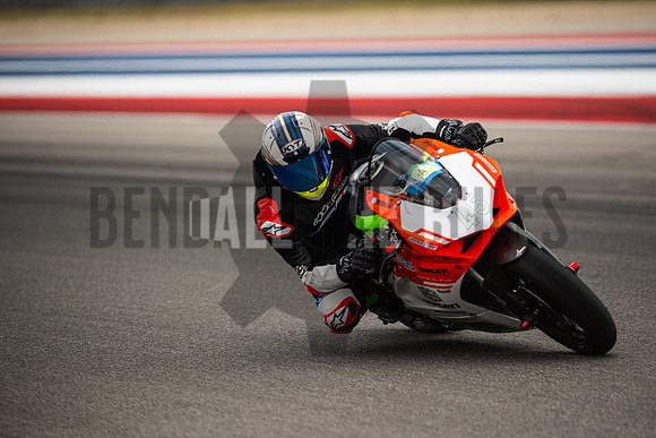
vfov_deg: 4.6
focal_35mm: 300
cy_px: 219
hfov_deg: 6.9
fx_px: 5468
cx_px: 328
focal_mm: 200
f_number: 2
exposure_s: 1/5000
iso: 400
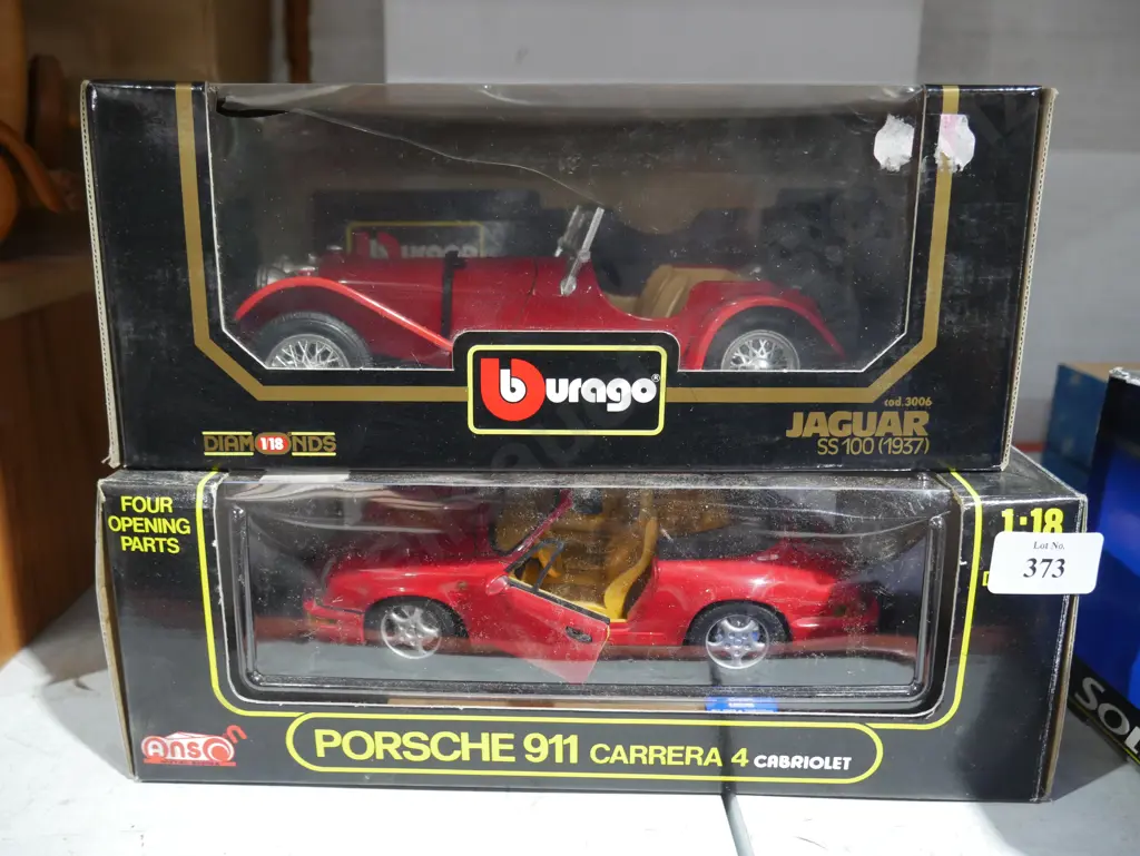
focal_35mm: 30
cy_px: 428
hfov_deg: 59.9
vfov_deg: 46.8
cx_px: 570
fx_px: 988
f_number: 3.6
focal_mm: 15
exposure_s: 1/60
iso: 1250
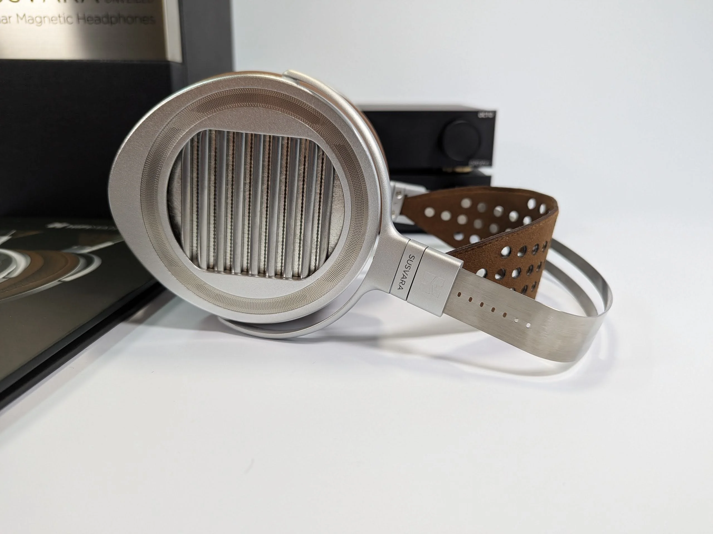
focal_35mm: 24
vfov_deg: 56.8
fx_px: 494
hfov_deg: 71.6
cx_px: 356
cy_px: 267
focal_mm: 6.81
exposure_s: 1/164
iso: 104
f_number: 1.85
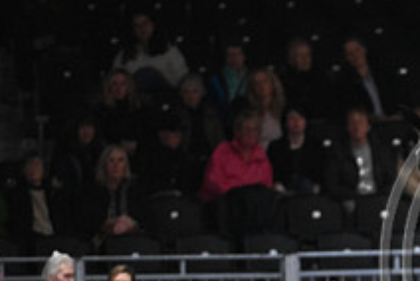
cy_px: 234
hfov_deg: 2.0
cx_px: 563
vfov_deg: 1.3
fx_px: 12138
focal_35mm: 1039
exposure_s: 1/640
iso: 6400
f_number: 4
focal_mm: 380
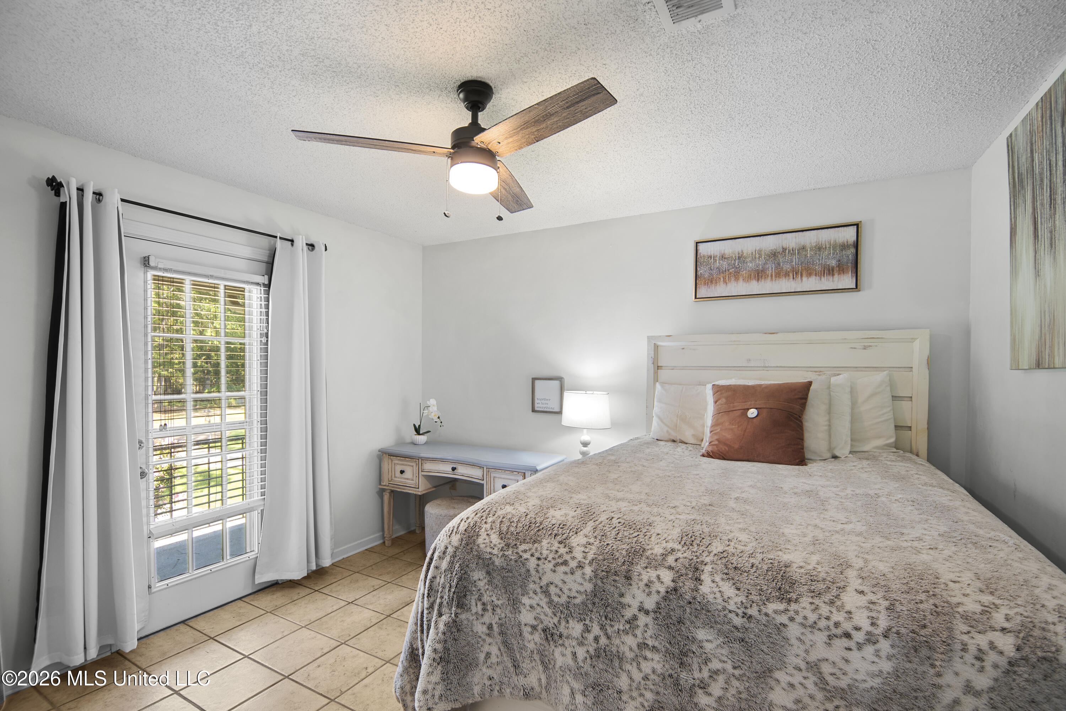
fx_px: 474
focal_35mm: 16
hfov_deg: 96.7
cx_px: 533
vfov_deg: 73.7
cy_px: 356
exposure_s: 1
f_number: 8
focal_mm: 16
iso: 100
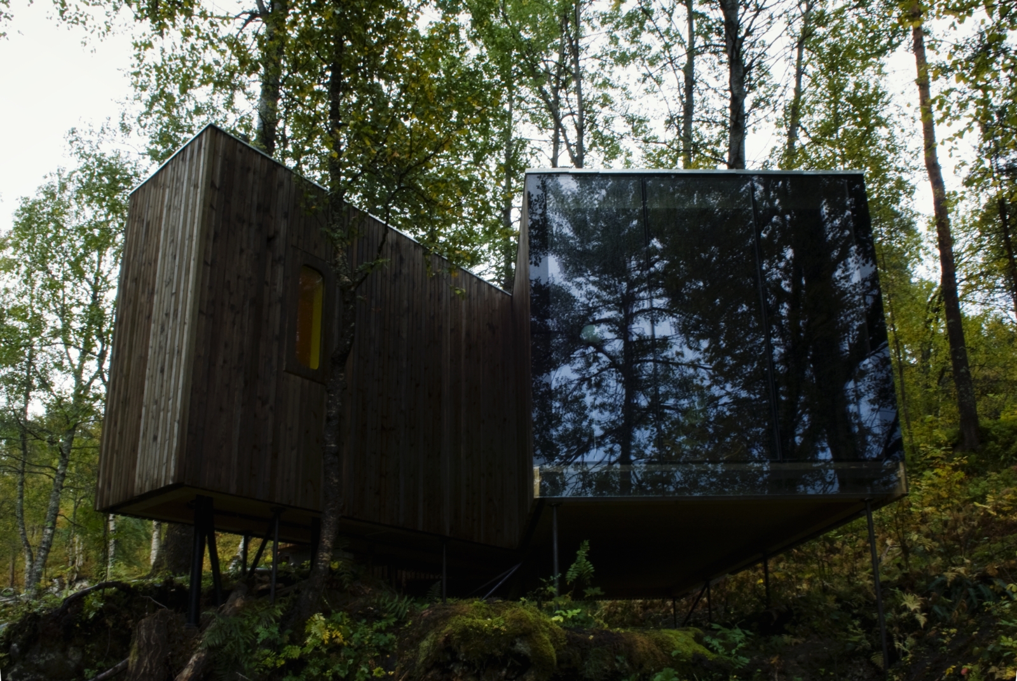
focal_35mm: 26
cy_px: 340
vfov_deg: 50.5
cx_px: 508
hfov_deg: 70.4
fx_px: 721
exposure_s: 1
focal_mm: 17
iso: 100
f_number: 22
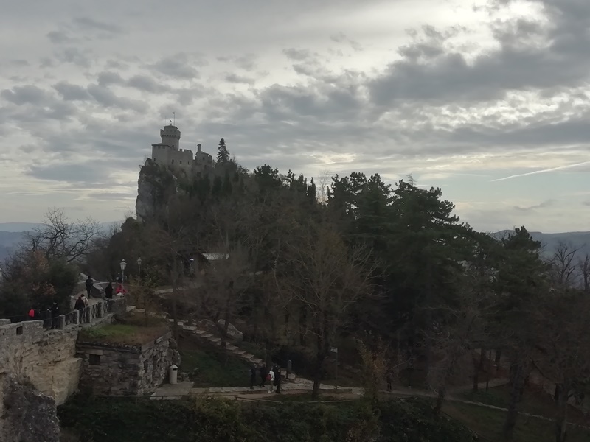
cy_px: 221
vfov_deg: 37.7
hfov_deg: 49.0
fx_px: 648
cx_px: 295
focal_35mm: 38
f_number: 2.2
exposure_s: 1/2237
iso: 50
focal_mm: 3.46
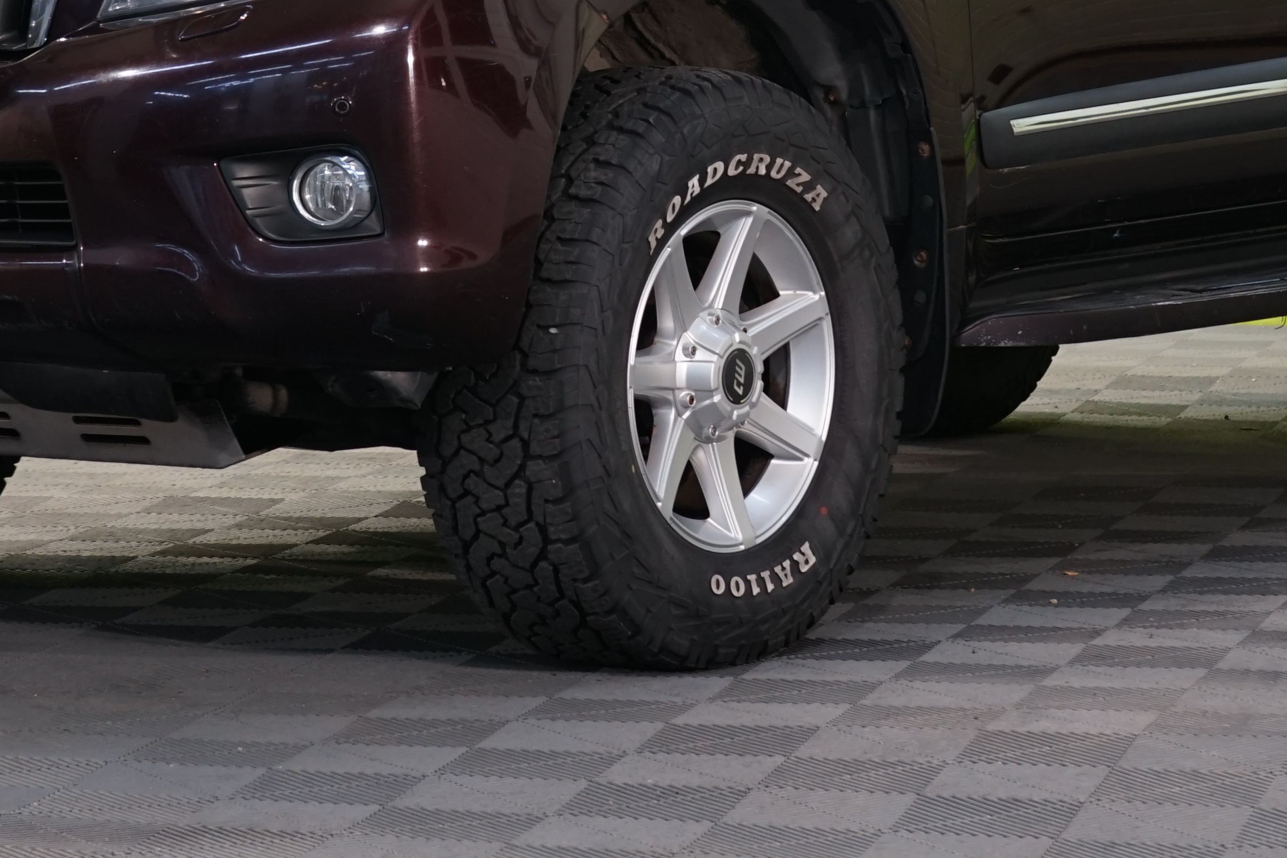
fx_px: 6399
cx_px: 712
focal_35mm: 179
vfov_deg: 7.6
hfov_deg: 11.5
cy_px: -74
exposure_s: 1/25
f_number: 5.6
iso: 500
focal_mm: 70
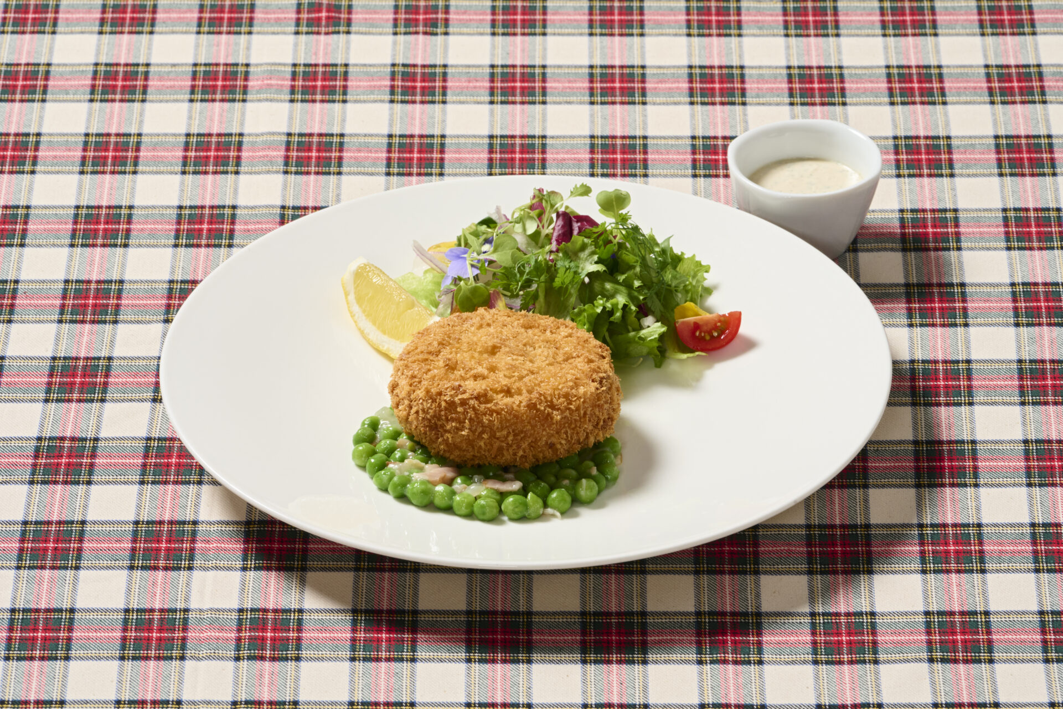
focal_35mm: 200
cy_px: 354
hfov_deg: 10.3
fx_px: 5905
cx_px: 532
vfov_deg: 6.9
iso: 500
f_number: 22
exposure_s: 1/100
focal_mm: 200
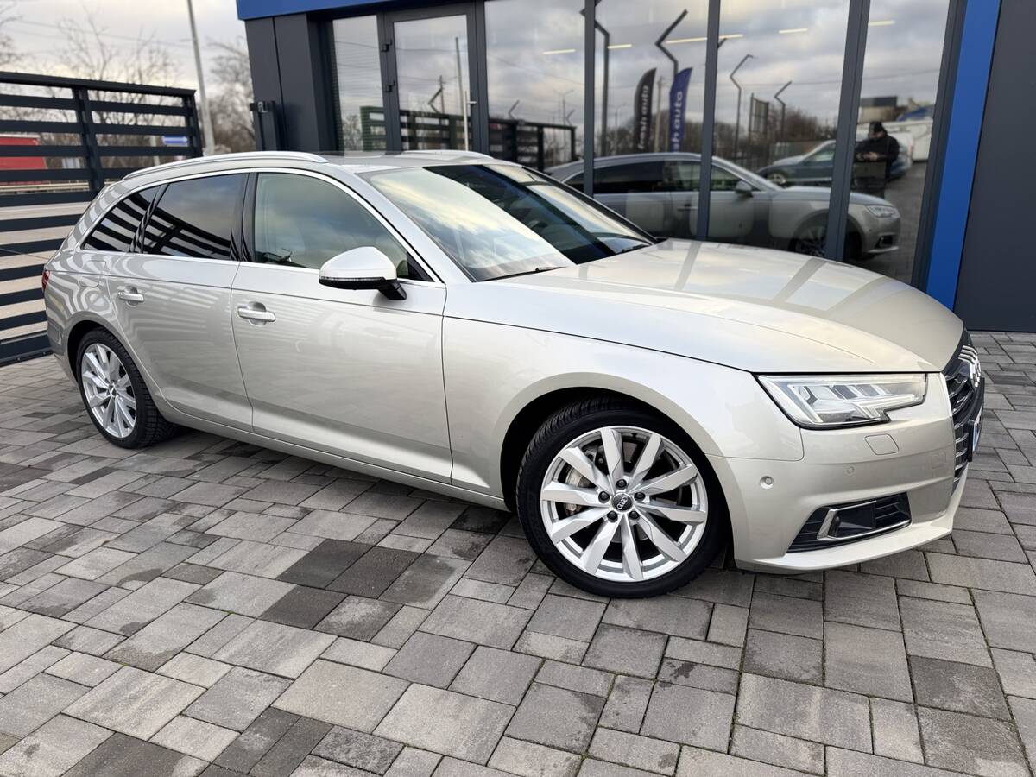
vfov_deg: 56.8
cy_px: 388
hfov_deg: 71.6
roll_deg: +1.0
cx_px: 518
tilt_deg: -16.7
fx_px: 718
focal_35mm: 24
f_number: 1.78
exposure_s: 1/782
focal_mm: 6.76
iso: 80
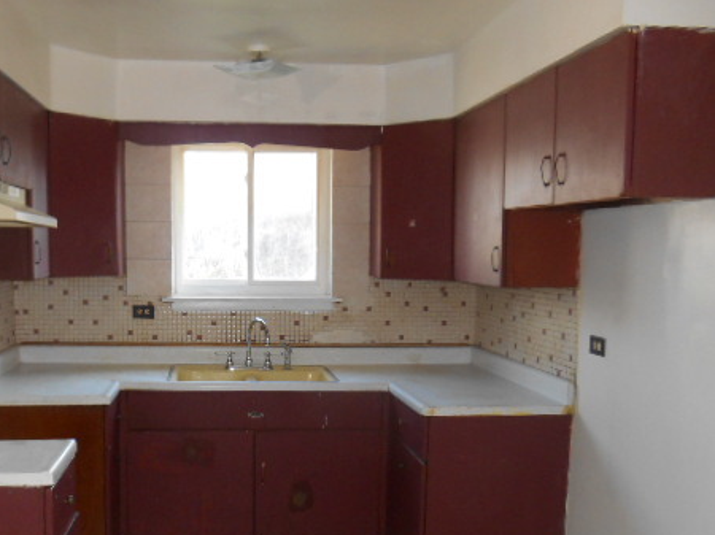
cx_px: 264
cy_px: 329
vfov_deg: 38.4
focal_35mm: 37
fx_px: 764
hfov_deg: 49.6
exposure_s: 1/25
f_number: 3.4
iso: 200
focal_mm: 4.7
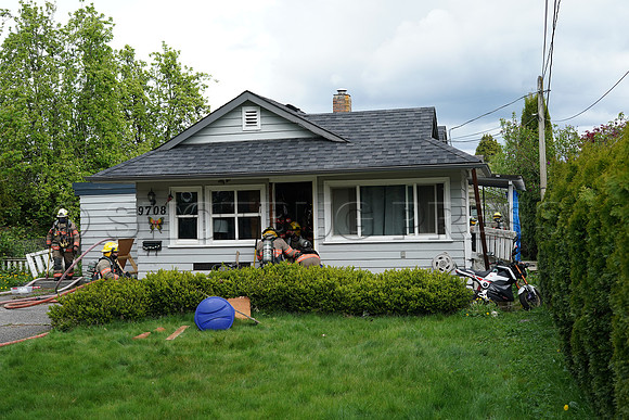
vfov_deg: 27.0
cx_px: 314
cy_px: 210
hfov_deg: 39.6
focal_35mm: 50
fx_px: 874
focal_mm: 50
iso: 500
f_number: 7.1
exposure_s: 1/500
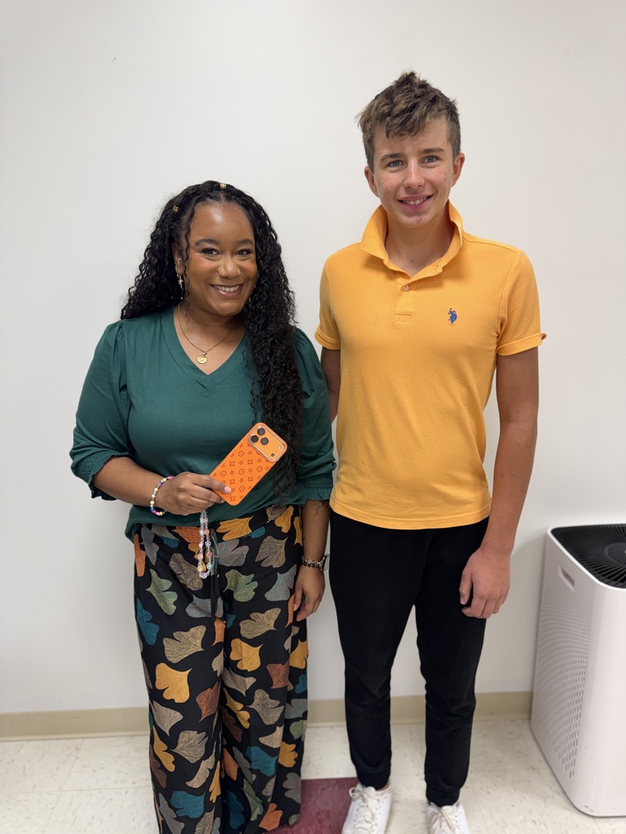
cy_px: 417
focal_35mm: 24
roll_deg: +1.6
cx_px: 313
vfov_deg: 71.6
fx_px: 579
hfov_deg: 56.8
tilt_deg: -14.1
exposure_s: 1/120
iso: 160
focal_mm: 6.76
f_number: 1.78
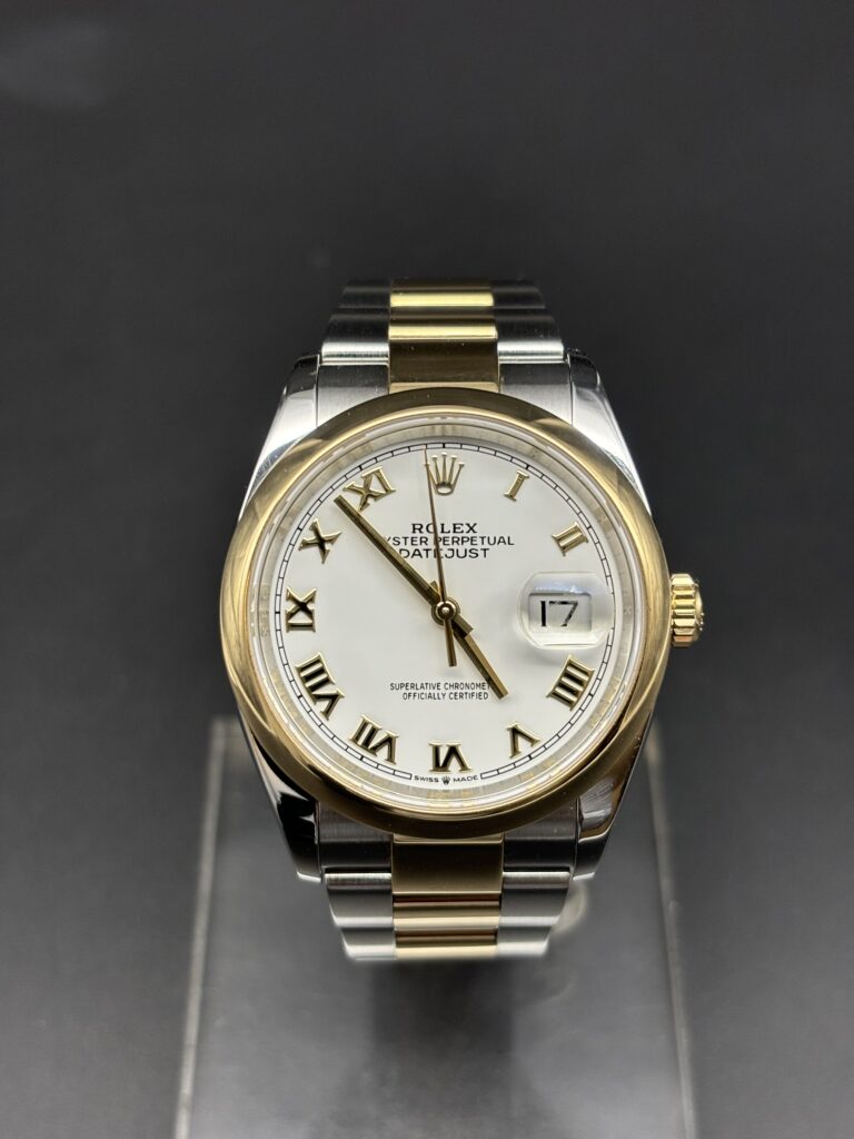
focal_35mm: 52
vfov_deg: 36.8
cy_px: 570
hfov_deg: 28.0
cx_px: 427
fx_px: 1710
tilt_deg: -49.3
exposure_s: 1/95
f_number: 1.6
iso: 50
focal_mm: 5.96
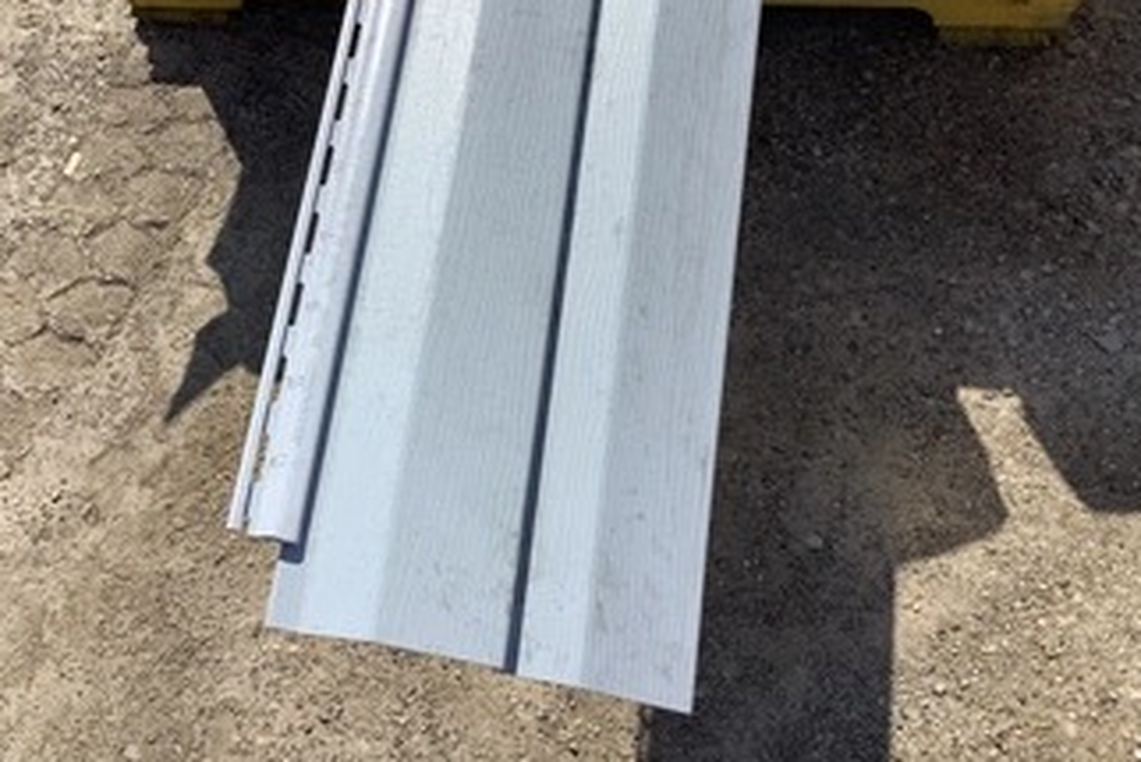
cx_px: 450
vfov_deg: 33.3
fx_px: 1268
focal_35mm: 40
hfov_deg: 48.1
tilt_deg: -57.0
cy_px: 294
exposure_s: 1/2809
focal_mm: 3.3
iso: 25
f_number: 2.4
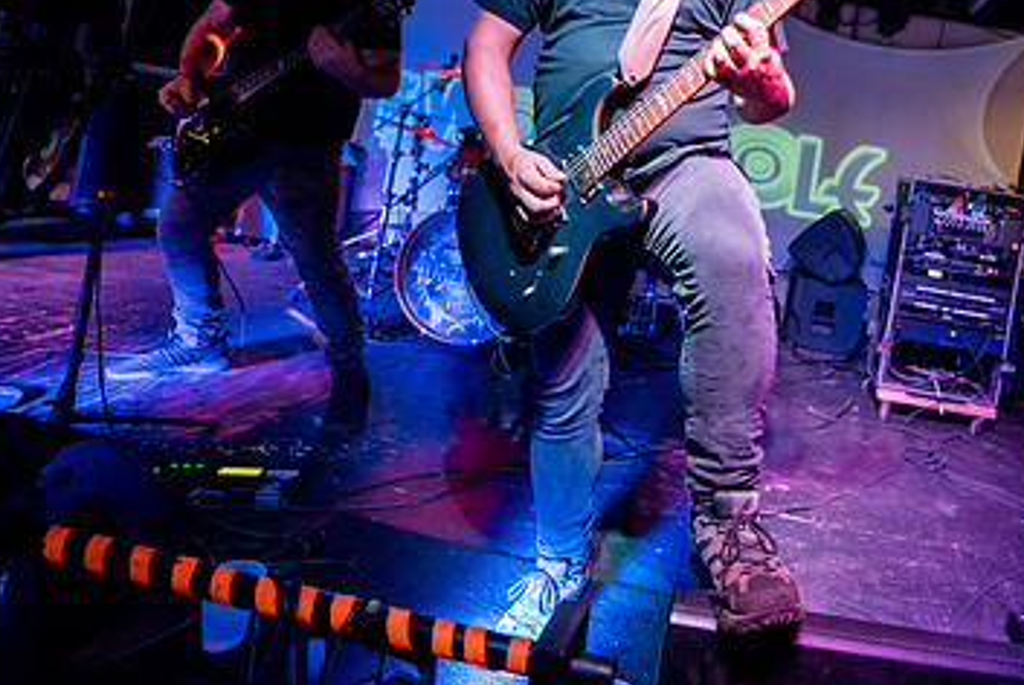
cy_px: 144
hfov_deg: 69.8
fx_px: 655
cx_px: 795
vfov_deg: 51.9
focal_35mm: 23
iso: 3200
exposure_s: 1/200
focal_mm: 14
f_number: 2.8
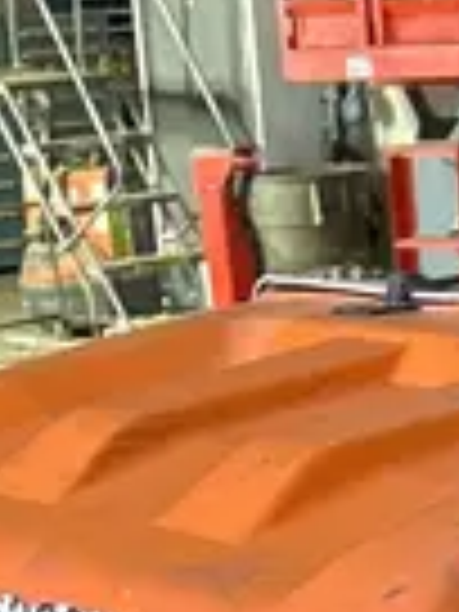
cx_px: 576
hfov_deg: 10.4
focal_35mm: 140
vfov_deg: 12.4
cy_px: 1231
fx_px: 2475
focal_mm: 5.7
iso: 80
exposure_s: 1/60
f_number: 1.5
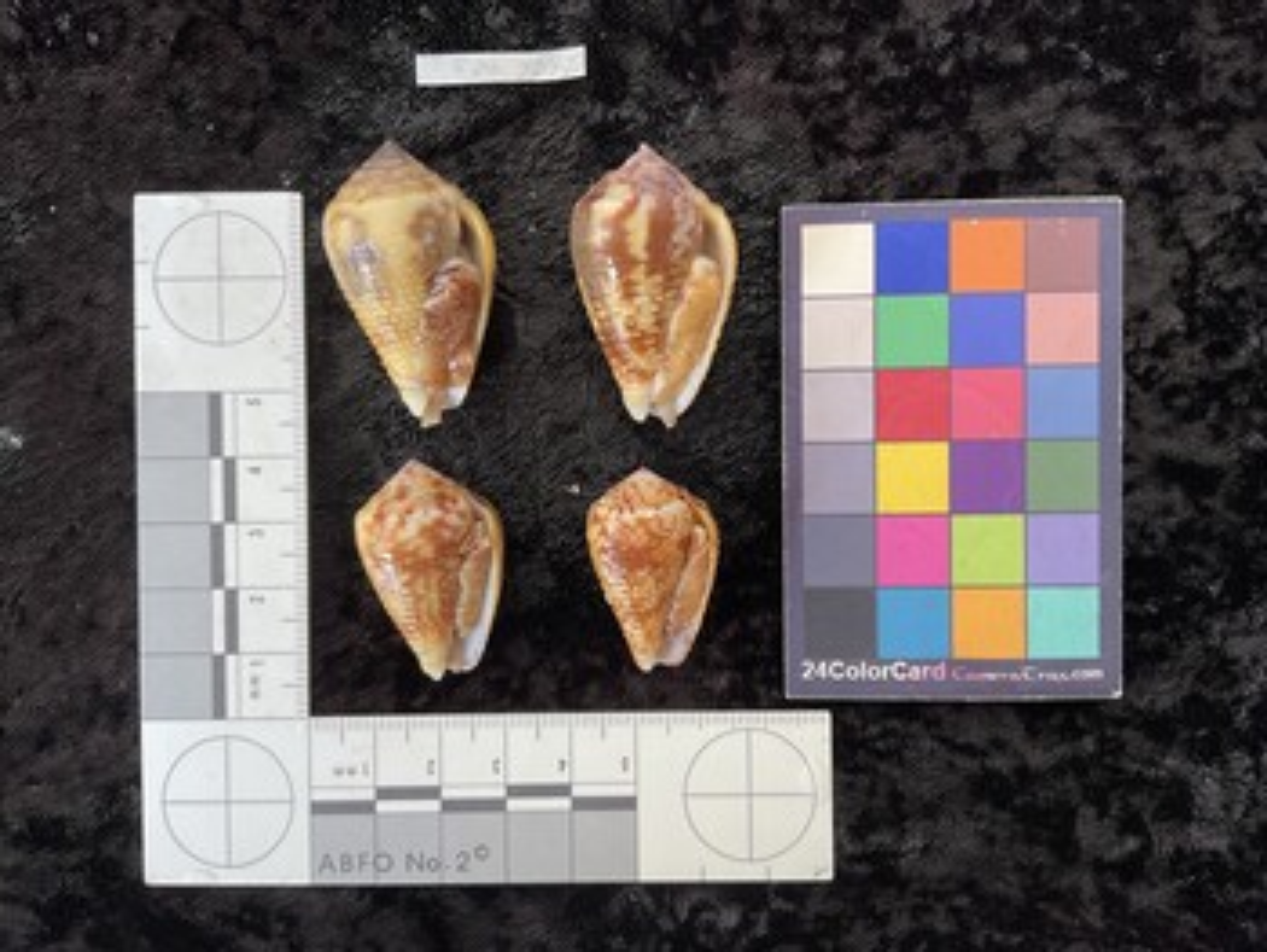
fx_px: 1062
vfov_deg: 48.3
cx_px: 634
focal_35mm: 29
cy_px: 476
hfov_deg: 61.6
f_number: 1.8
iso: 50
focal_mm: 3
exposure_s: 1/100
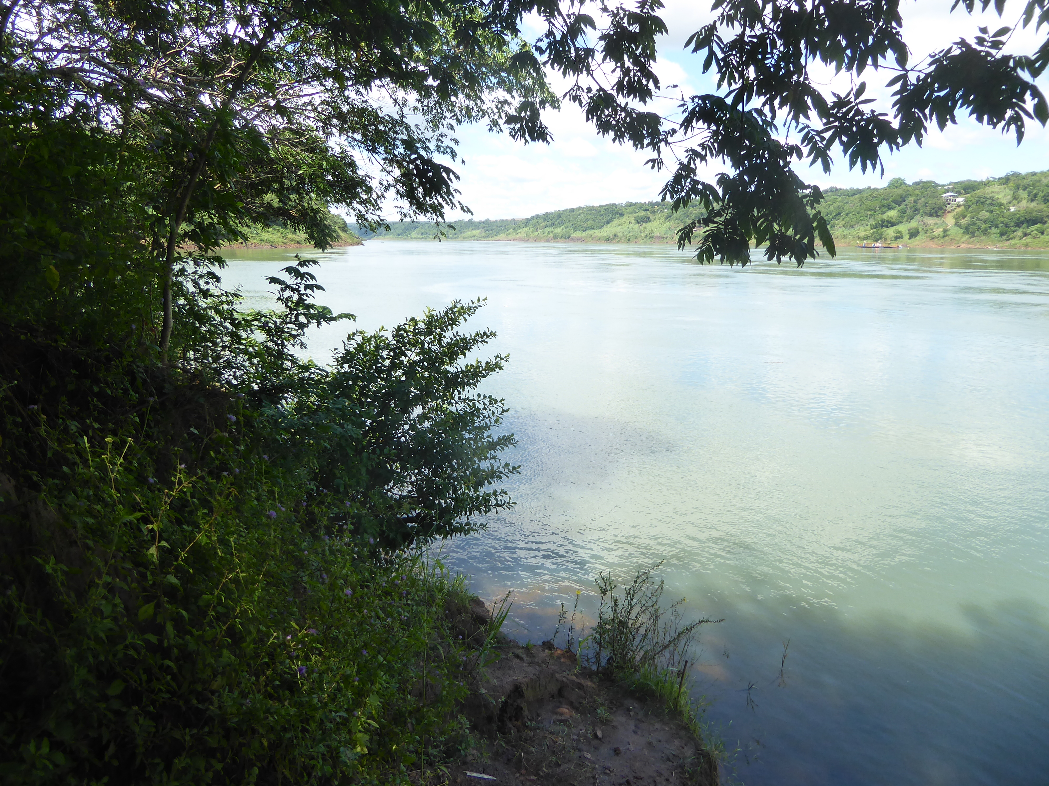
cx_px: 524
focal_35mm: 25
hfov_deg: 69.4
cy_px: 393
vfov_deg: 54.9
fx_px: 758
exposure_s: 1/400
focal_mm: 4.3
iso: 125
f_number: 3.3
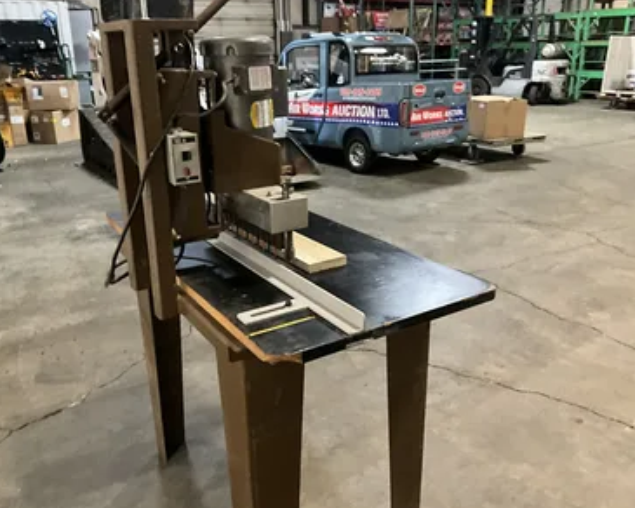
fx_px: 583
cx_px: 308
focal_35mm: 31
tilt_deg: -20.1
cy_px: 252
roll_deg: +3.1
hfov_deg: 57.2
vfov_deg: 47.1
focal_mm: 3
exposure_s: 1/30
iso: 500
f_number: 1.8
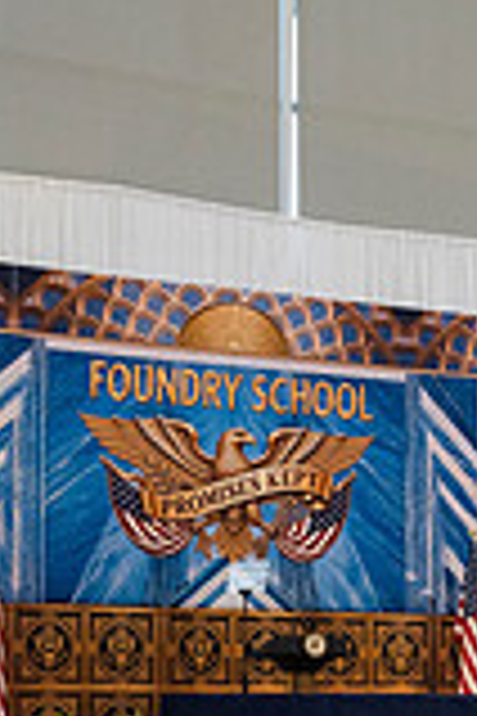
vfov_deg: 23.6
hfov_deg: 16.0
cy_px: 567
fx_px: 1689
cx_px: 310
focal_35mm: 85
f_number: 4
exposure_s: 1/320
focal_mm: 30
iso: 2800
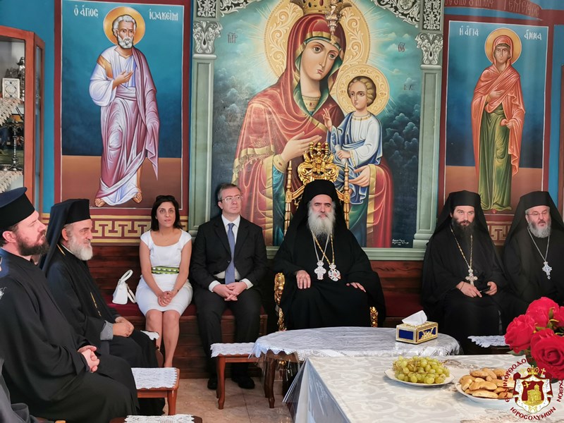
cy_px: 212
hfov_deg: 41.2
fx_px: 749
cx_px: 282
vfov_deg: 31.5
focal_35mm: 46
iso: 125
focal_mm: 5.56
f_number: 1.6
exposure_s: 1/60
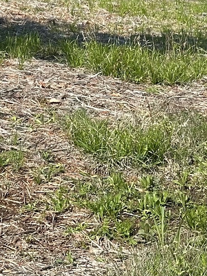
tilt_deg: -2.0
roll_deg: -2.6
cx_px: -208
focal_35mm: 161
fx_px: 1284
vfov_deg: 12.1
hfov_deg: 8.7
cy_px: -24
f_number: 1.78
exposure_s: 1/2809
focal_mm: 6.86
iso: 64
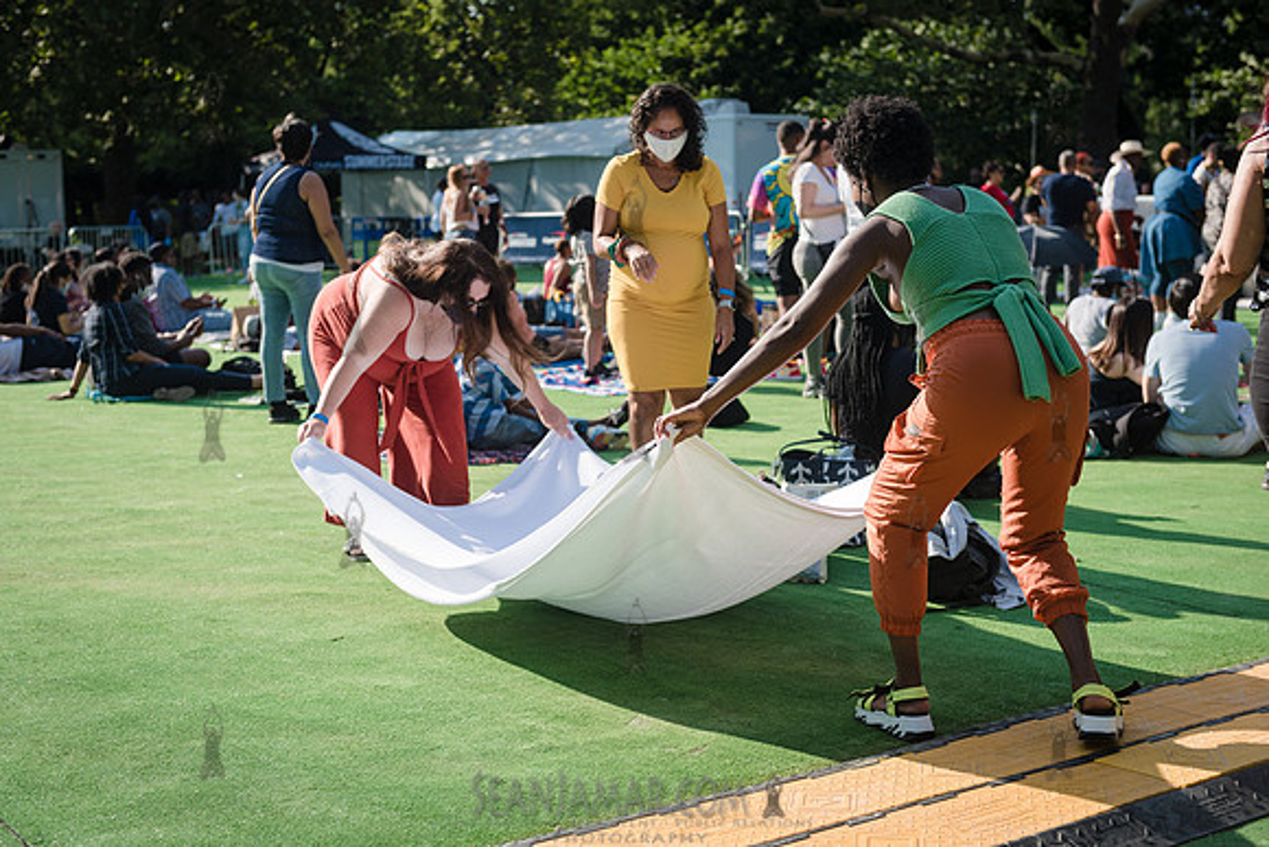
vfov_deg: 24.2
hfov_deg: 35.6
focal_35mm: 56
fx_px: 1974
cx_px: 634
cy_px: 424
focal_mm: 56
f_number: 4
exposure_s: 1/2000
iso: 200
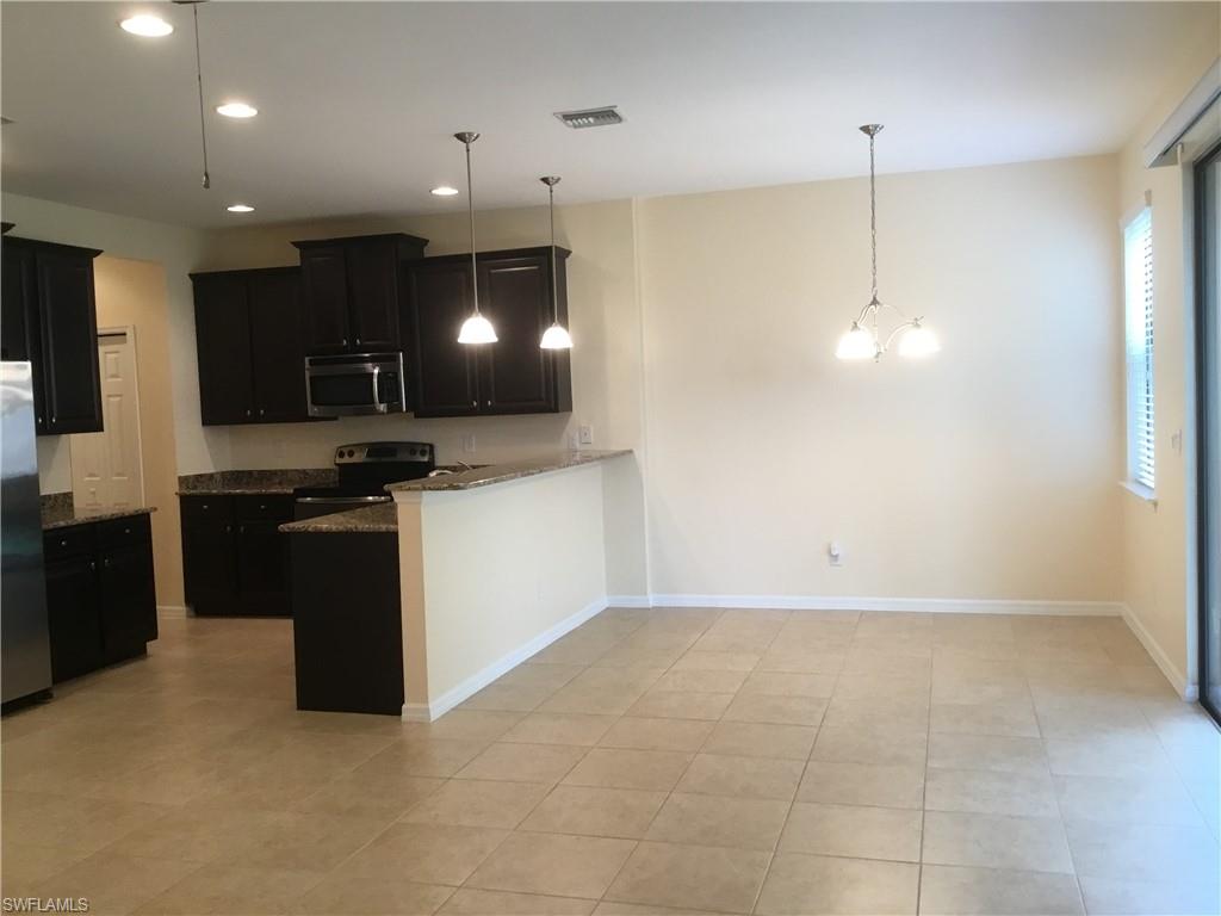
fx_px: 1093
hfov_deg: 58.4
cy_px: 458
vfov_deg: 45.4
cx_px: 610
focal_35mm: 31
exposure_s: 1/30
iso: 80
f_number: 2.4
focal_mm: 3.3
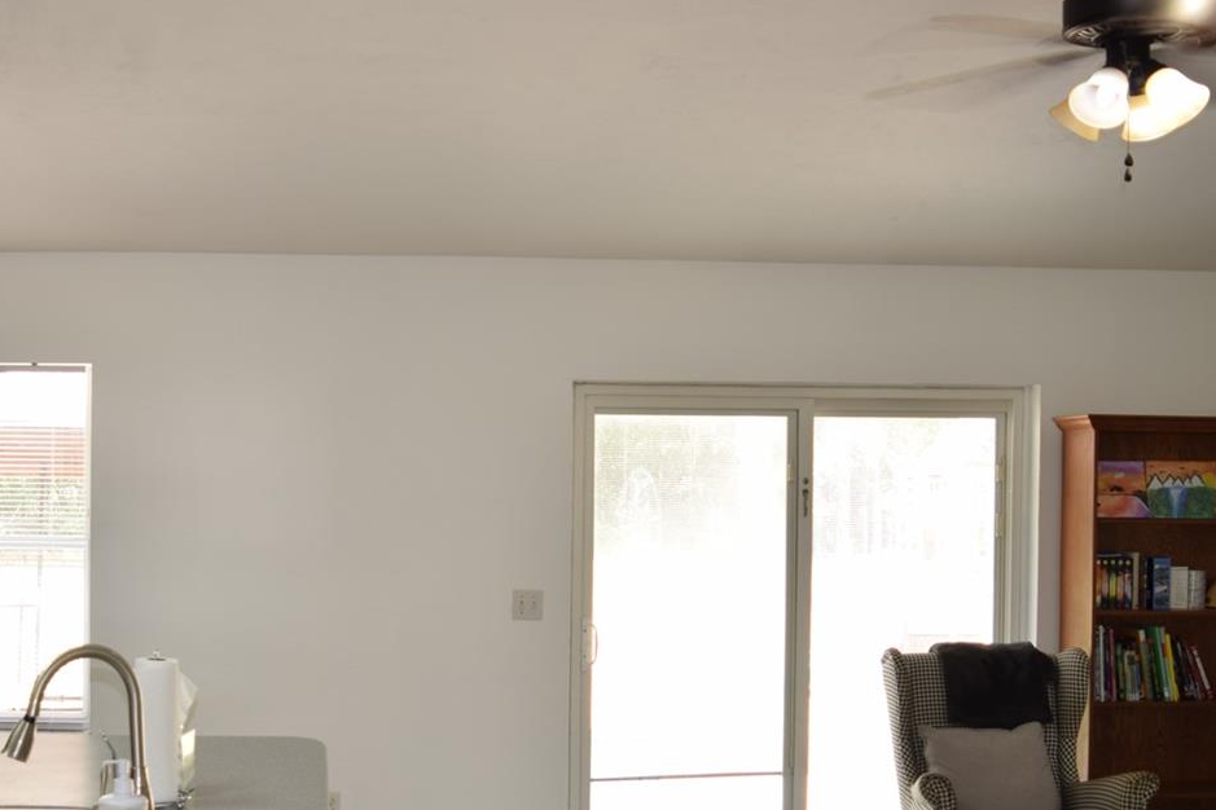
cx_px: 348
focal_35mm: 46
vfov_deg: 29.1
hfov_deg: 41.8
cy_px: 515
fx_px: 1554
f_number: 3.5
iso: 100
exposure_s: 1/25
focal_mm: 18
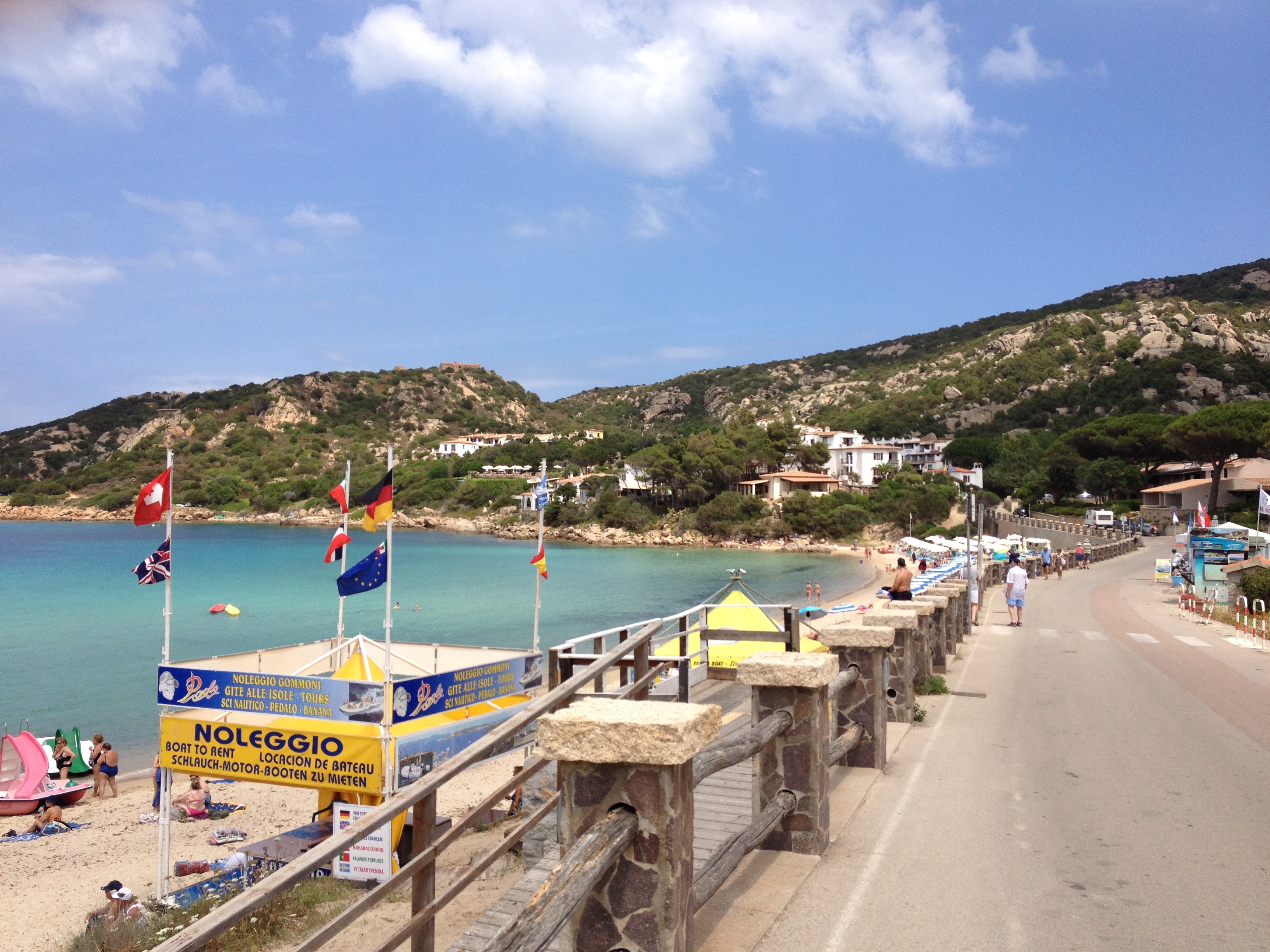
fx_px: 1284
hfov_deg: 52.6
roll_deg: -0.1
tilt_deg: -2.5
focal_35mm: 35
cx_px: 635
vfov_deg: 40.7
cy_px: 476
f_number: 2.4
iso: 50
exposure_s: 1/1972
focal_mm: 4.28
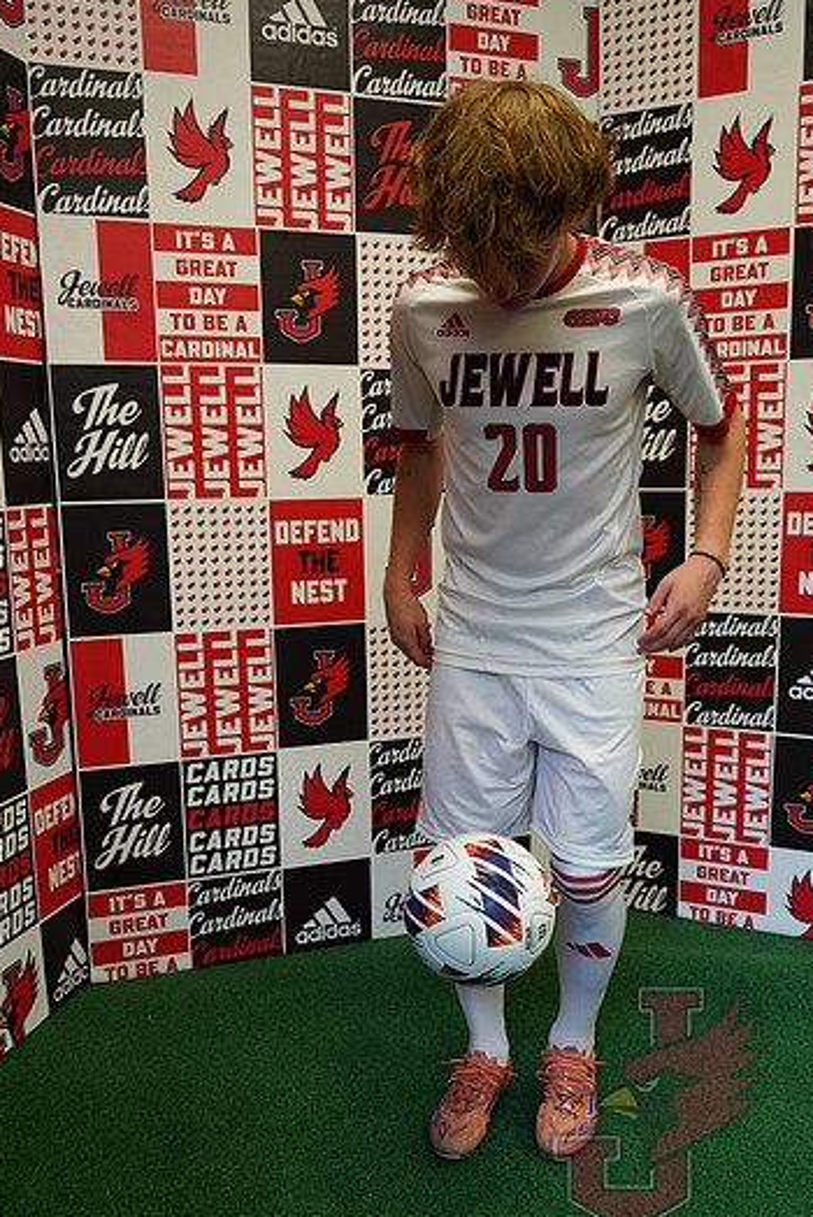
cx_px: 443
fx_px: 1049
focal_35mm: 31
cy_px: 648
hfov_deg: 42.3
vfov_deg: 60.2
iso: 1000
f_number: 4
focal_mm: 28
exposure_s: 1/160
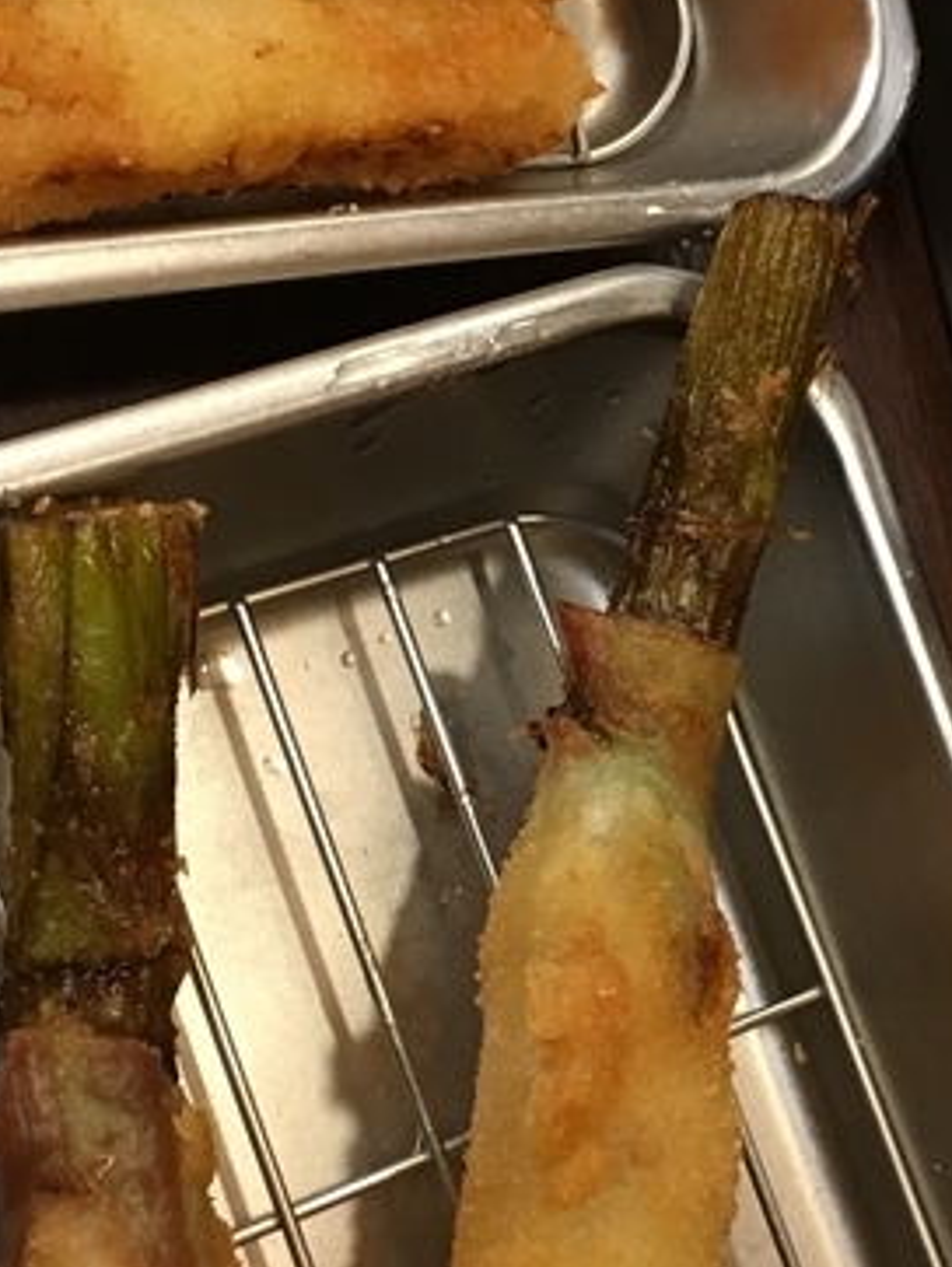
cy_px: 399
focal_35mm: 82
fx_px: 3003
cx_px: 760
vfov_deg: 23.7
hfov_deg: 17.9
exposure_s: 1/30
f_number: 2.2
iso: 125
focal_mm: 4.15
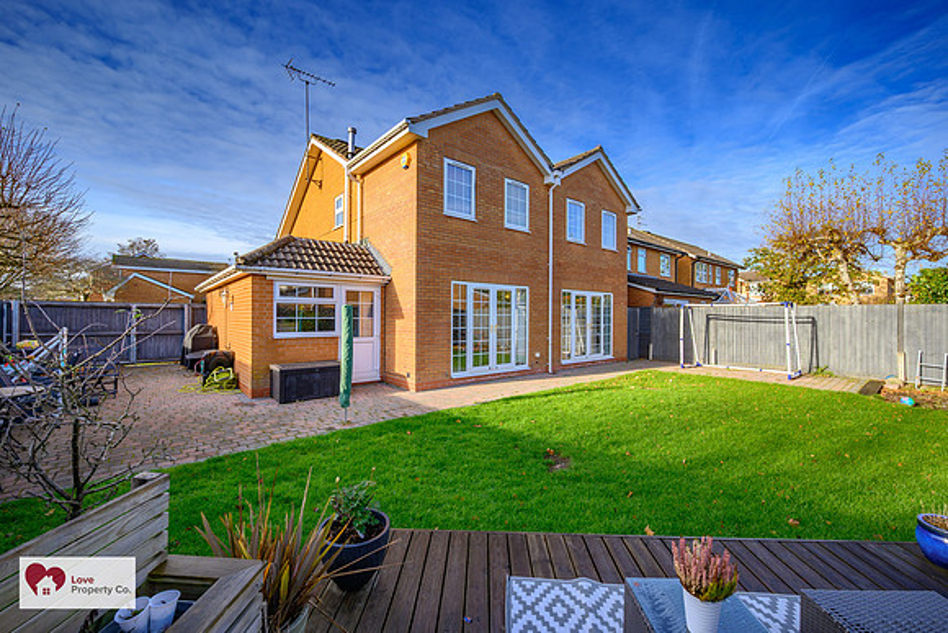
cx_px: 474
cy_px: 316
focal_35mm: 15
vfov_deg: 77.4
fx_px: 395
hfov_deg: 100.4
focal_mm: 15
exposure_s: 1/40
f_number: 14
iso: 100
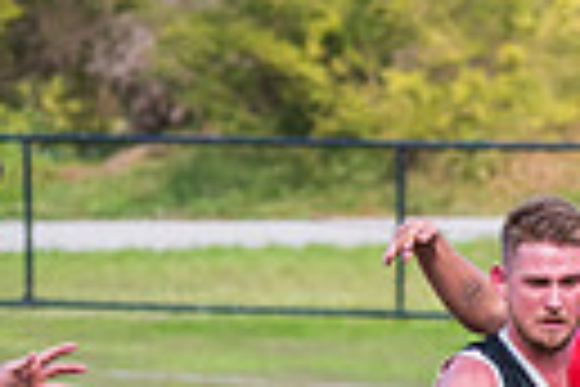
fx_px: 11873
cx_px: 462
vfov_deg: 1.9
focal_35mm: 737
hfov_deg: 2.8
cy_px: 475
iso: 800
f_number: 6.3
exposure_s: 1/1600
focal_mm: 150
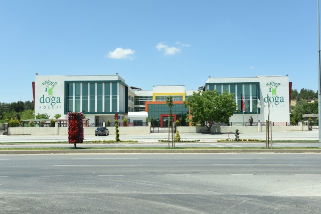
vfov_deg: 33.4
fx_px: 357
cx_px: 160
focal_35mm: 40
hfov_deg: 48.4
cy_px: 107
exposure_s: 1/125
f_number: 11
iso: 100
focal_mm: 40
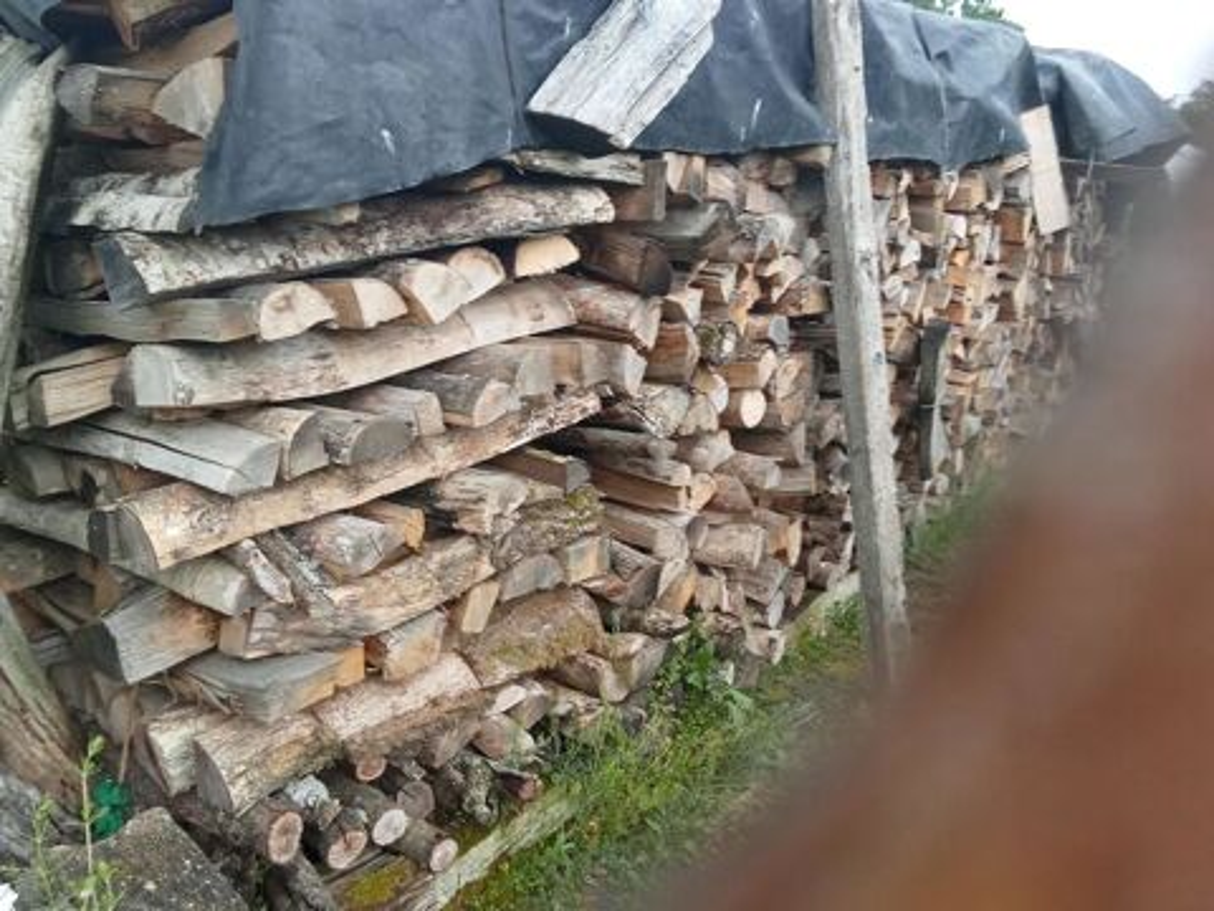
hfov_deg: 63.4
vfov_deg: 49.7
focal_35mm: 28
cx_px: 607
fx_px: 982
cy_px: 456
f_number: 2.2
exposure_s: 1/100
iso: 148
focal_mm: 3.46
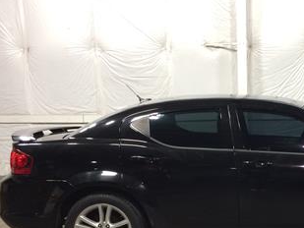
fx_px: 527
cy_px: 184
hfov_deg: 31.2
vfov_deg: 24.0
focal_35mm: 60
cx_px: 251
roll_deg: +2.5
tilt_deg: -11.4
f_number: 2.2
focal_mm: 4.15
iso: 100
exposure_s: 1/30
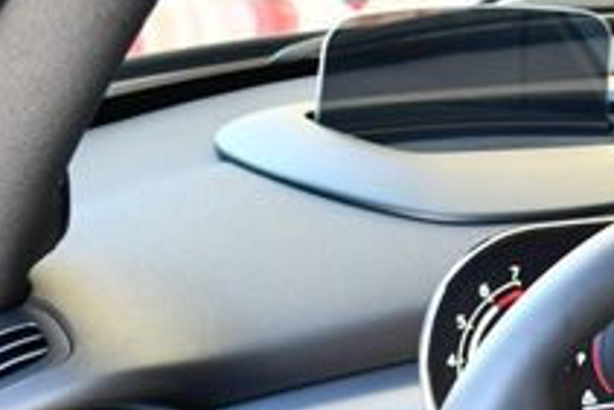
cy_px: 593
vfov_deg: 12.1
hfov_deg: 17.2
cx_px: 885
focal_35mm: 109
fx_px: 1860
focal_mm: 18
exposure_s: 1/160
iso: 800
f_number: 3.5
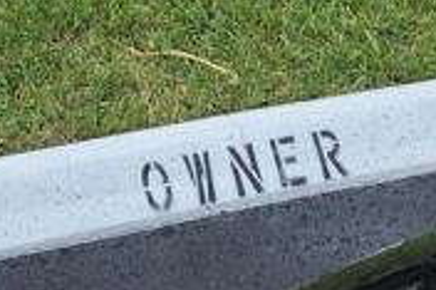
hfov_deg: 20.5
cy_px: -478
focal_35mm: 98
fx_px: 1186
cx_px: 59
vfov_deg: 11.0
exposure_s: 1/592
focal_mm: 5.4
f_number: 1.8
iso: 25
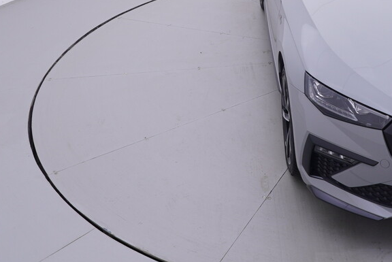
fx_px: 613
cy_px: -3
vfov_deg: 23.1
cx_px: 329
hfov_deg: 34.1
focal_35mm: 56
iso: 200
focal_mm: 15
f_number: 5
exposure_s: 1/80
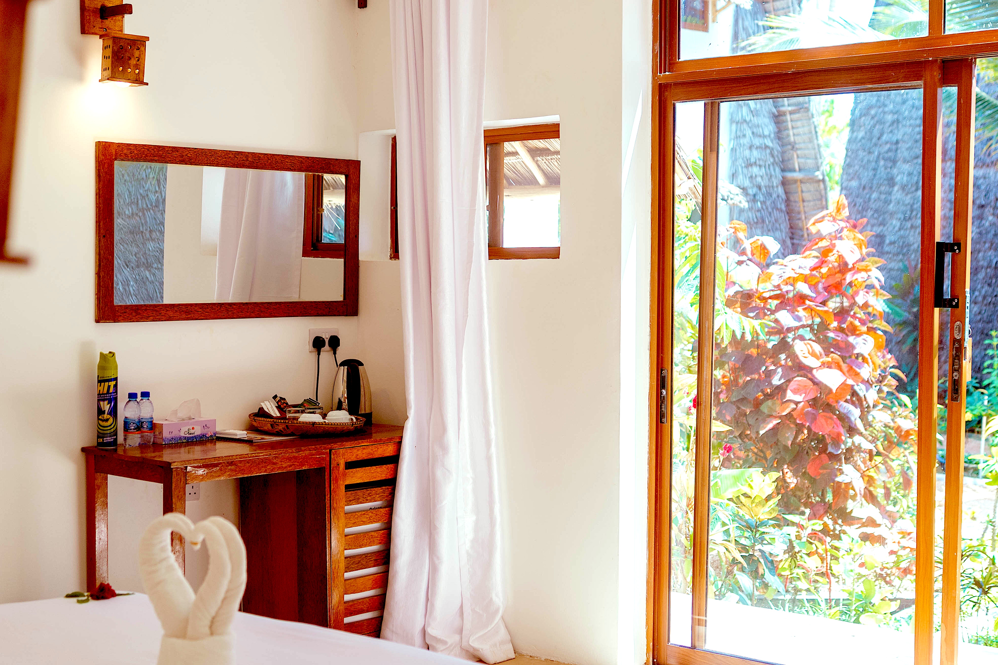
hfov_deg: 38.2
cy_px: 332
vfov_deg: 26.0
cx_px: 499
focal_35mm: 52
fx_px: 1441
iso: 500
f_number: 2.8
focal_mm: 35
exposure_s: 1/400
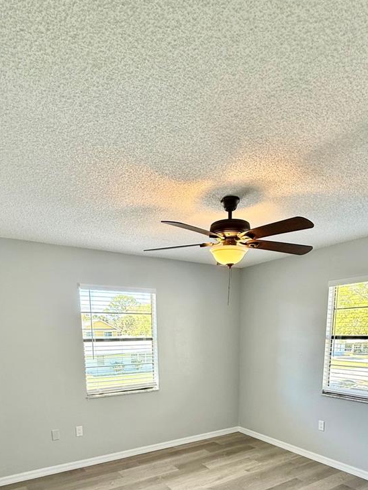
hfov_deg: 58.9
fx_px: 326
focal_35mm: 23
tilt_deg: -11.7
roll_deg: -0.4
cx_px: 191
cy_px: 395
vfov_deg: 66.7
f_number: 2.2
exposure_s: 1/120
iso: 100
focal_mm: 2.22
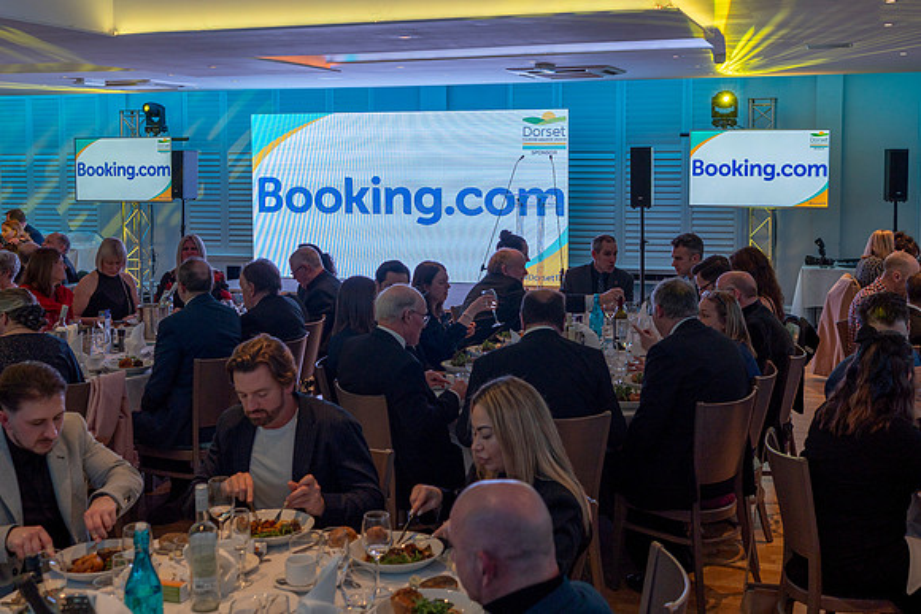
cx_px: 451
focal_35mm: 44
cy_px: 232
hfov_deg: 44.9
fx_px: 1114
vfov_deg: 30.7
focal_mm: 35
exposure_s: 1/60
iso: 125
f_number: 4.5
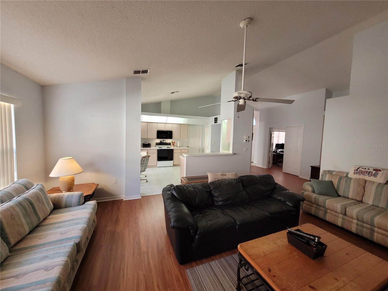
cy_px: 146
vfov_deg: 89.9
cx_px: 194
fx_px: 146
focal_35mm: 13
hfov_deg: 106.2
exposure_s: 1/60
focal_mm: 1.74
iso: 200
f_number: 2.2
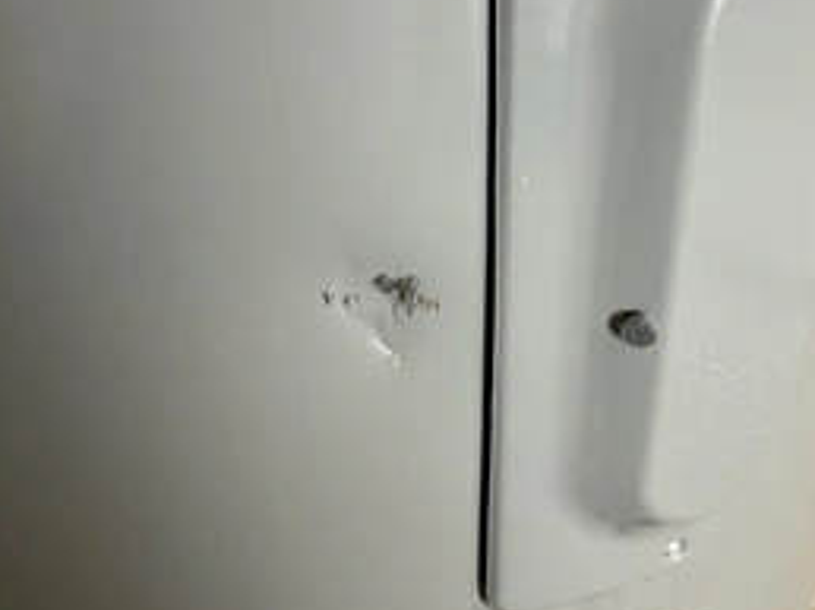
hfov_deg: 41.7
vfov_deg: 32.0
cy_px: 247
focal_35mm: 45
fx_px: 1058
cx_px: 518
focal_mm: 3
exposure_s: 1/60
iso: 125
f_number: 1.8
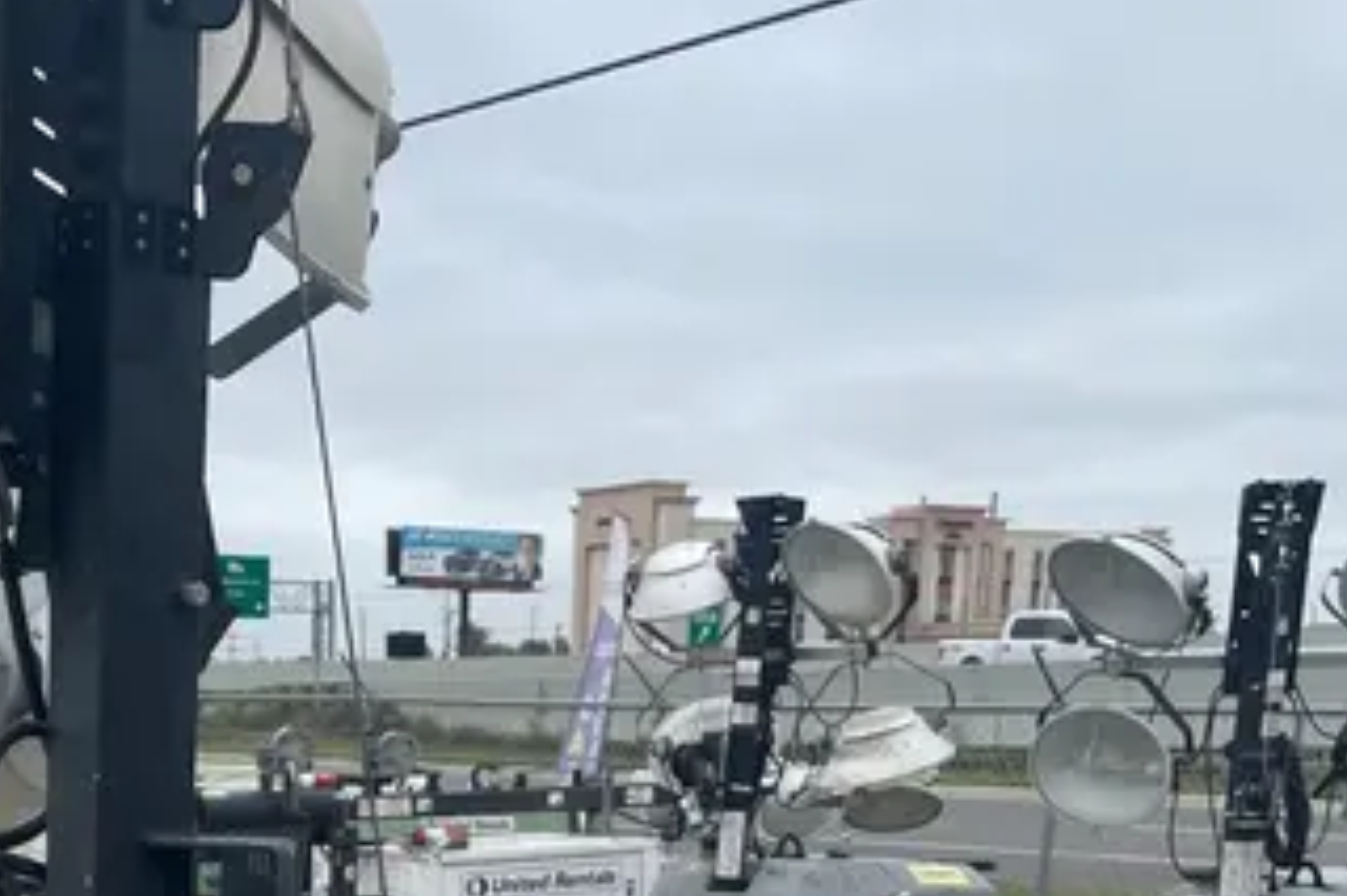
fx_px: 2319
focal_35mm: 62
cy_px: 1441
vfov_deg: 18.6
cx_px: 328
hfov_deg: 31.8
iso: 50
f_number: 1.6
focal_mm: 4.2
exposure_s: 1/1715
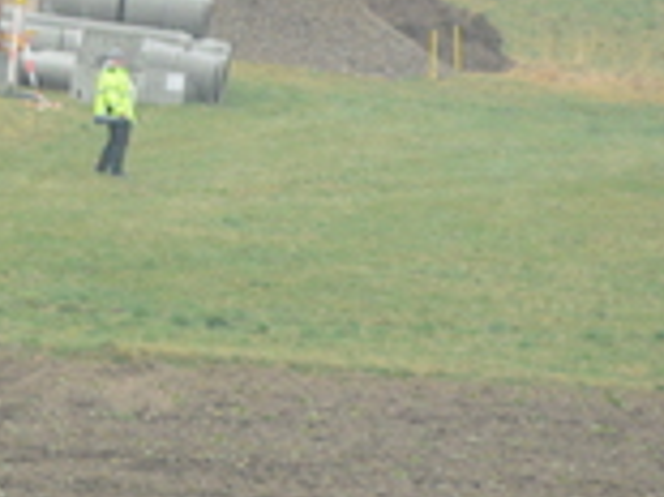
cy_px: -39
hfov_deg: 1.5
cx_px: -1382
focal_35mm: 1338
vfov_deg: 1.1
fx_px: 25646
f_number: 7.1
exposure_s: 1/200
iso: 1000
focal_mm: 200
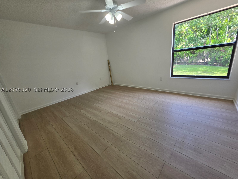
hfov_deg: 106.2
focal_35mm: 13
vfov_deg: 89.9
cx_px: 119
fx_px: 89
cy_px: 90
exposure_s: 1/120
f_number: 1.9
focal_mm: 2.2
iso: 50
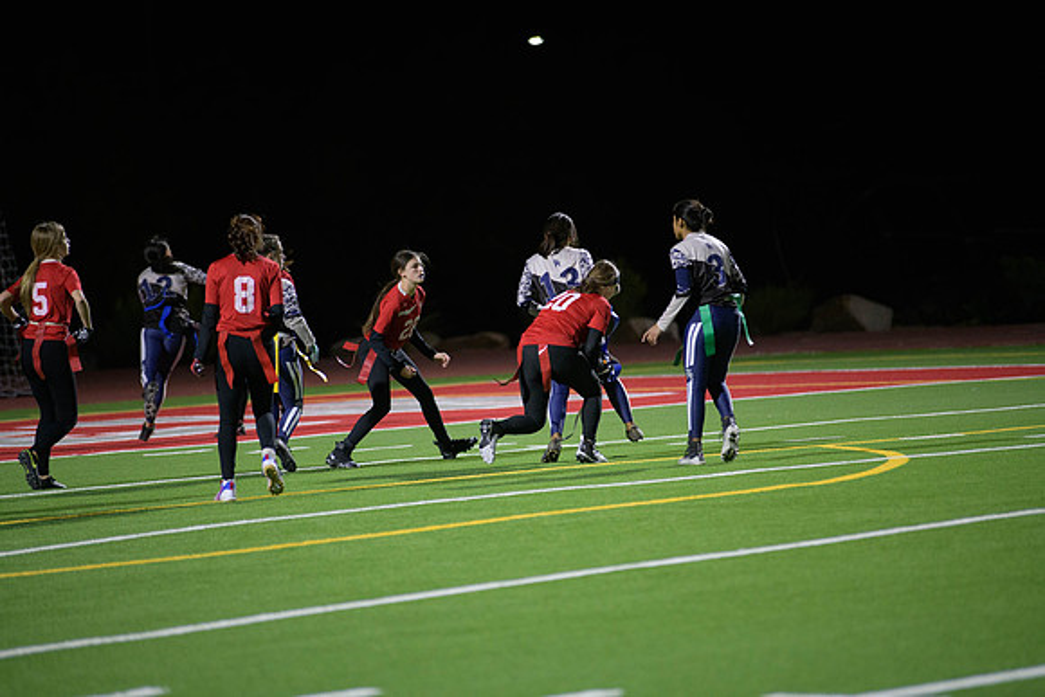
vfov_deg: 6.9
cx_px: 522
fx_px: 5807
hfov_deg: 10.3
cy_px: 348
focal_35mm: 200
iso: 3600
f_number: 2.8
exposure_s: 1/640
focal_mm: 200
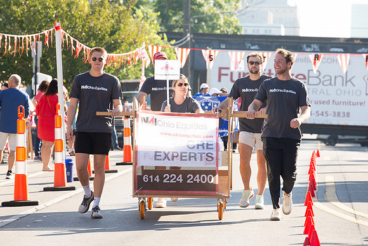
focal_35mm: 224
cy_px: 119
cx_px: 170
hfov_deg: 9.2
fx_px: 2288
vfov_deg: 6.1
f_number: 7.1
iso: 200
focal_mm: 200
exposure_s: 1/250
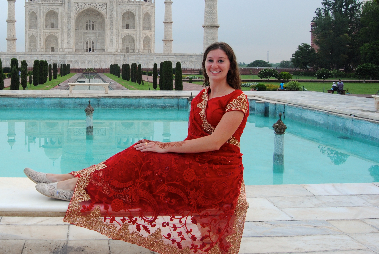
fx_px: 422
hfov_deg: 46.8
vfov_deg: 33.3
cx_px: 100
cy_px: 90
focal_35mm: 40
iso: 200
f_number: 13
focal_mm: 18
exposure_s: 1/13
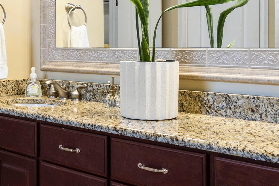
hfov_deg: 32.6
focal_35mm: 60
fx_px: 465
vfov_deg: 22.3
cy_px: 35
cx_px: 59
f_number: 8
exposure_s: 1/3
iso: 160
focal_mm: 17
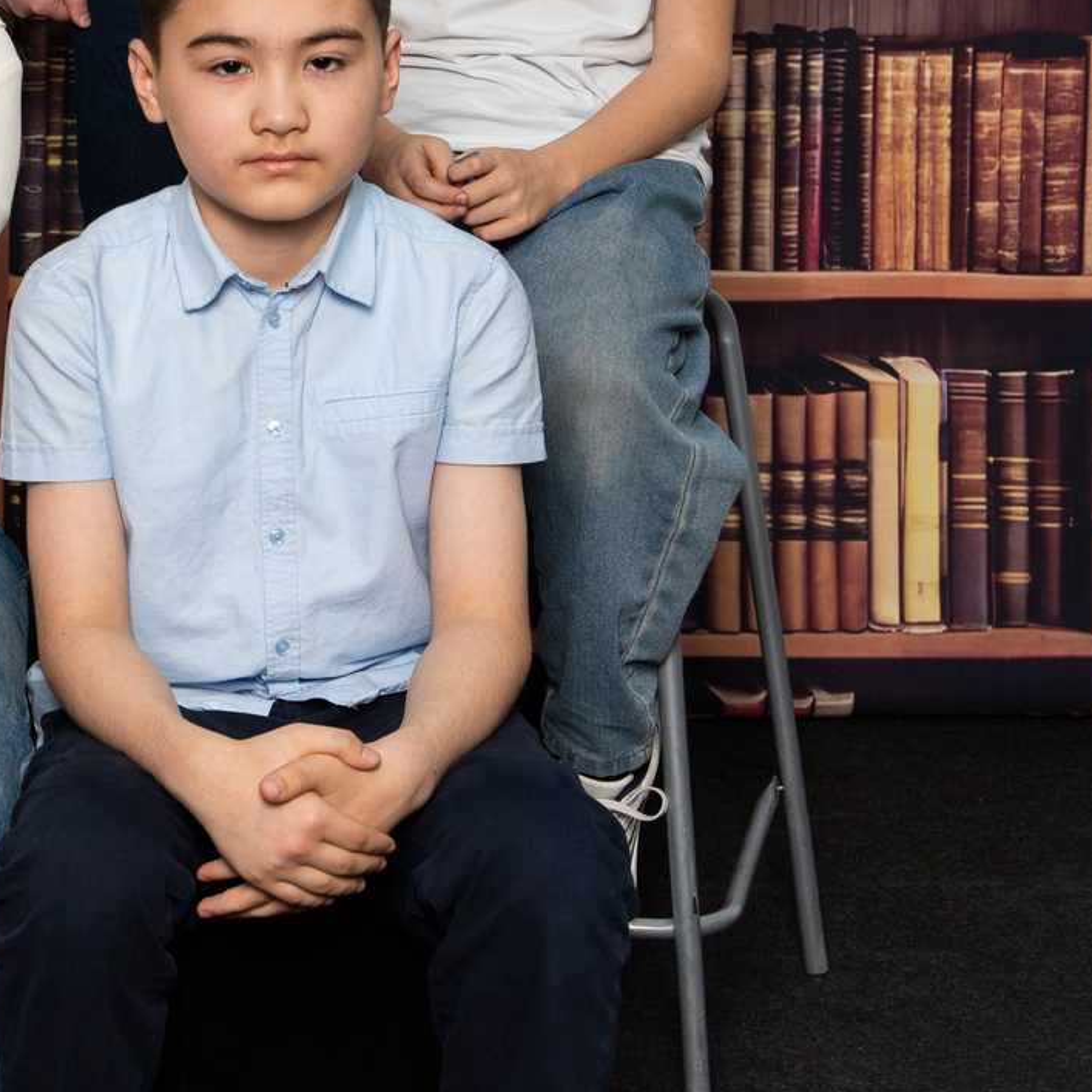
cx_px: -538
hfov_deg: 14.2
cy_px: 241
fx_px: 4104
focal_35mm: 115
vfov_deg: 15.1
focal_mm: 37.4
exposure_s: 1/125
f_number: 6.3
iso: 320
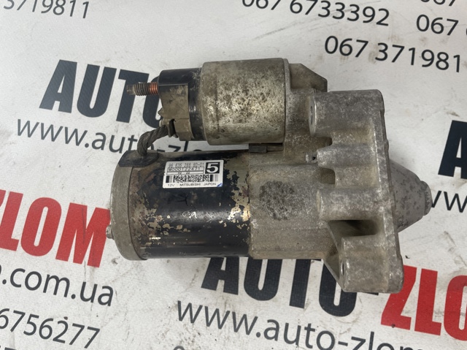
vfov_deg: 53.0
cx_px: 234
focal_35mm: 26
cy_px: 175
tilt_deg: -79.7
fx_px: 350
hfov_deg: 67.3
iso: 80
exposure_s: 1/100
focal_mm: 4.2
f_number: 1.6
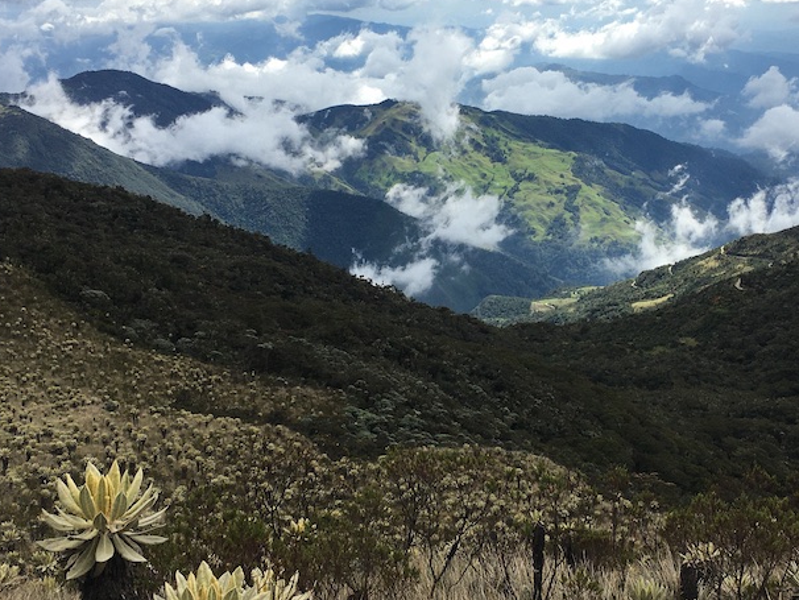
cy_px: 265
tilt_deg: -14.4
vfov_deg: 29.7
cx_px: 487
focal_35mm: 49
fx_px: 1131
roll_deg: +1.1
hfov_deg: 38.7
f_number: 2.2
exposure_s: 1/1603
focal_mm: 4.15
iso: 25
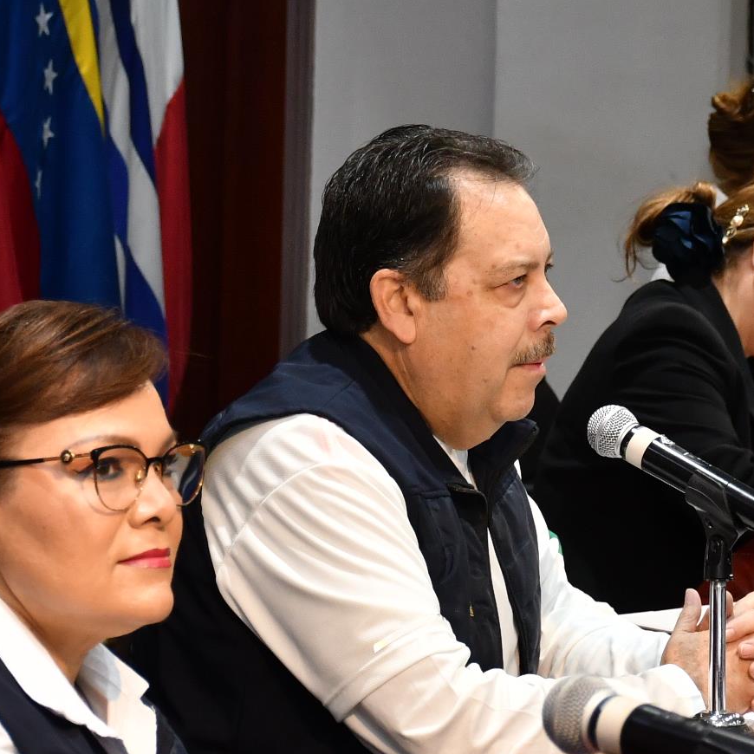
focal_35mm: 204
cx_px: 689
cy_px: 206
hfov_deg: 8.5
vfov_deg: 8.6
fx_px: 5027
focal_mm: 50
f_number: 5.6
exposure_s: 1/100
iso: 1000
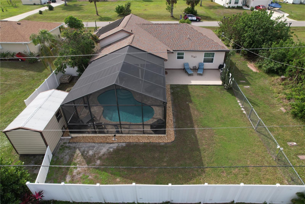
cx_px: 152
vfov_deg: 57.2
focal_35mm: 22
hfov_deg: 78.6
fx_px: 186
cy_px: 102
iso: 100
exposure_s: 1/30
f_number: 2.8
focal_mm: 8.38
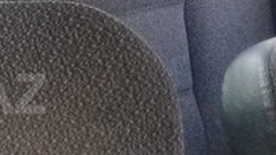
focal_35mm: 109
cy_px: 94
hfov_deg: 18.2
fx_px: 797
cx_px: -92
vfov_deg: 11.1
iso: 200
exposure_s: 1/30
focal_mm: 3.3
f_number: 2.2
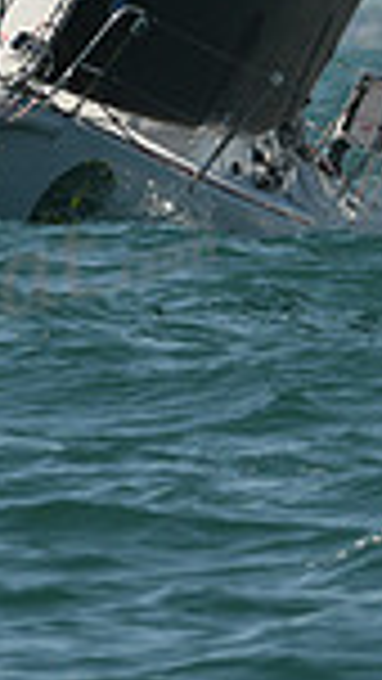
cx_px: 454
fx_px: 24674
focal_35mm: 1371
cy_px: 16
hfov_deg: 0.9
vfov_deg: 1.6
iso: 250
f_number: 8
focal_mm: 340
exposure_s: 1/1000
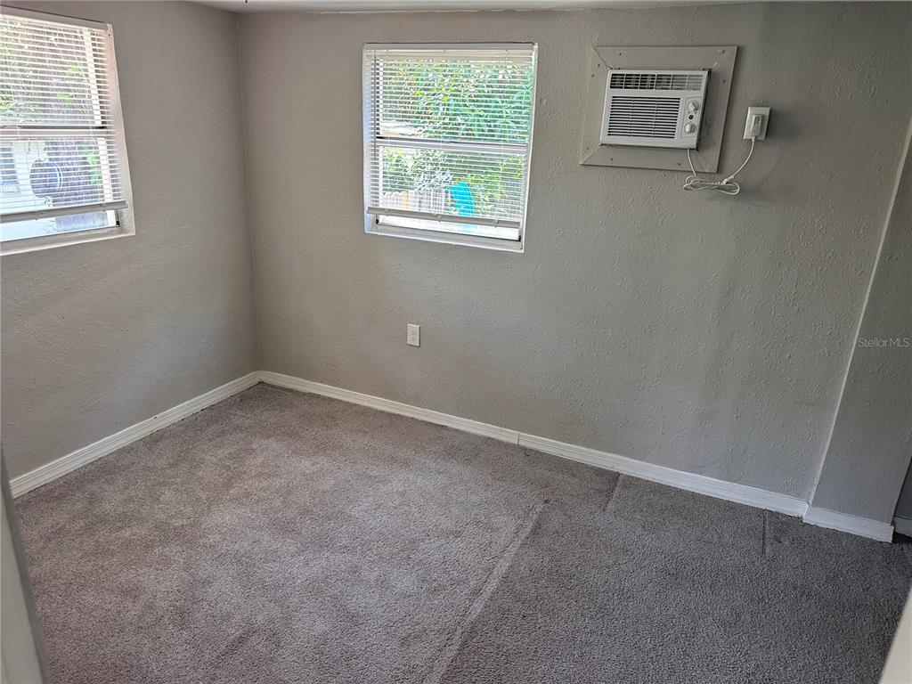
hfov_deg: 71.6
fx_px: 632
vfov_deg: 56.8
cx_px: 456
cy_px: 342
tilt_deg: -18.9
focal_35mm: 24
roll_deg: -3.3
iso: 200
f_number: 1.78
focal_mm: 6.86
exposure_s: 1/120
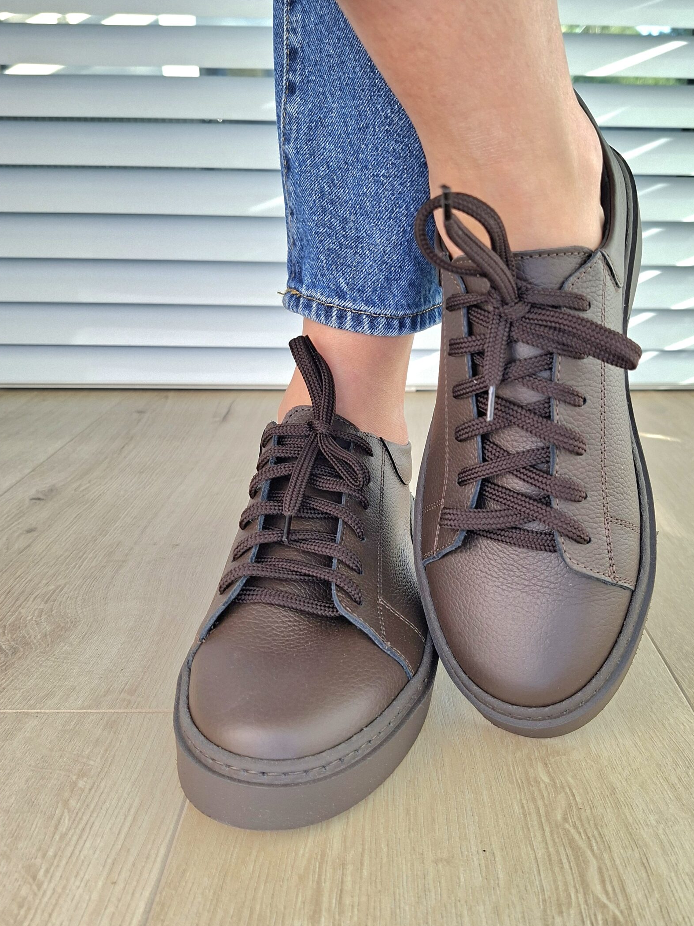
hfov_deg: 49.5
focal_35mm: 28
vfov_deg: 63.4
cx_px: 409
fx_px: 749
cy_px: 456
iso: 50
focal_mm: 5.54
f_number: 1.8
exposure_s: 1/196
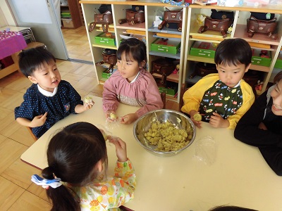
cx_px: 141
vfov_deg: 56.8
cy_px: 106
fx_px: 196
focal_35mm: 24
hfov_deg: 71.6
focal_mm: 4.3
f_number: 3.1
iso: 200
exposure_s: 1/50
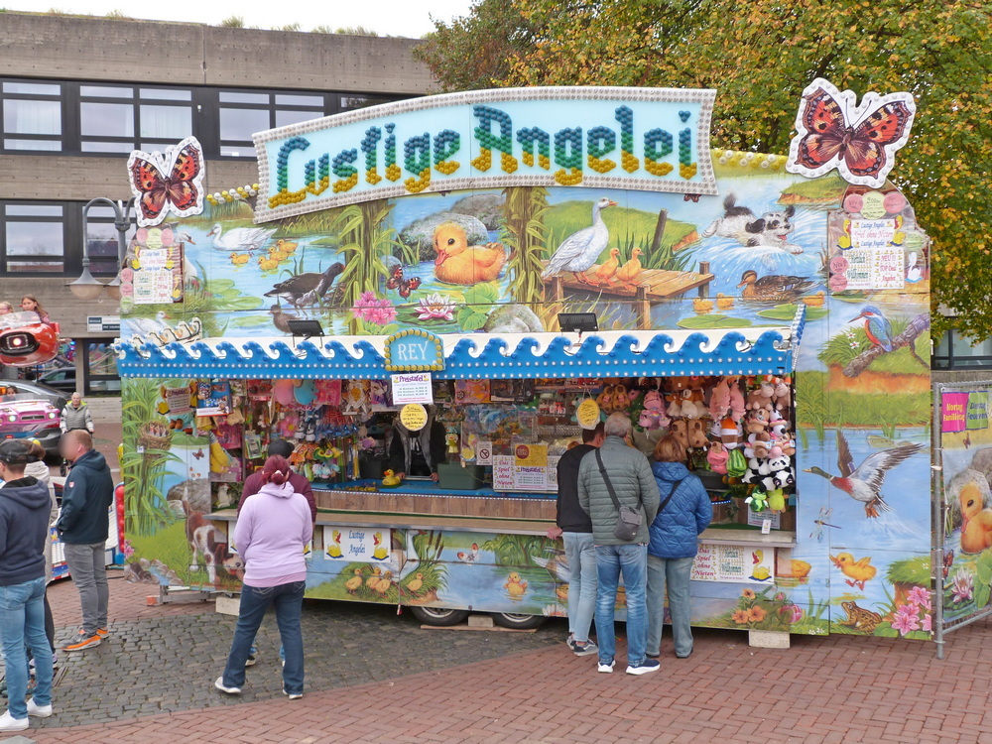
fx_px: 1032
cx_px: 496
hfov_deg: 51.4
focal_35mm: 36
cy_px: 372
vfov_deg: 39.7
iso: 100
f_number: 4
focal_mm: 6.3
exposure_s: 1/125
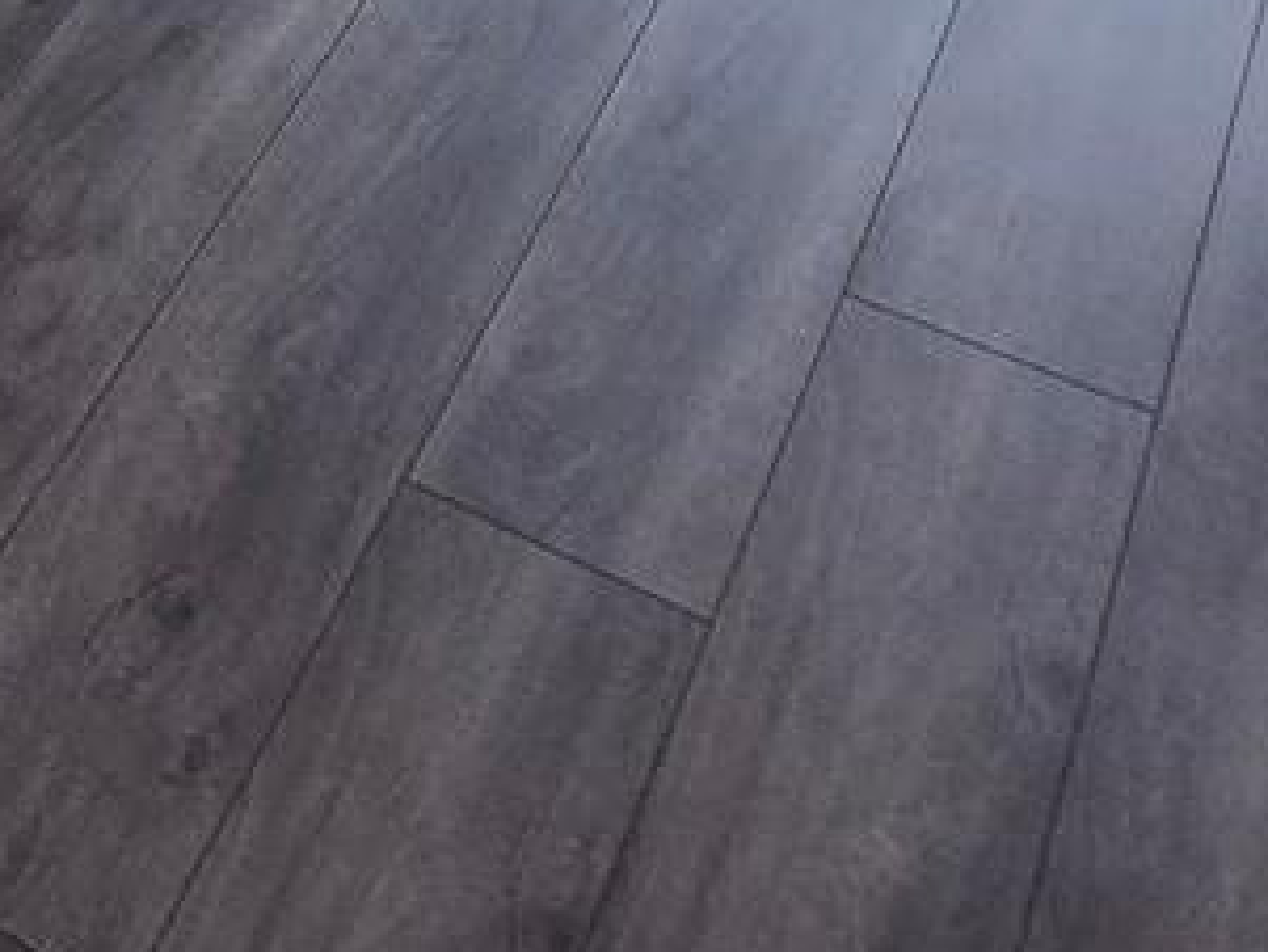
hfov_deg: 26.1
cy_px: -1424
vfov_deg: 13.8
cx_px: -118
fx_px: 2529
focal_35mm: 69
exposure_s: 1/120
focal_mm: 2.2
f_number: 2.2
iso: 80
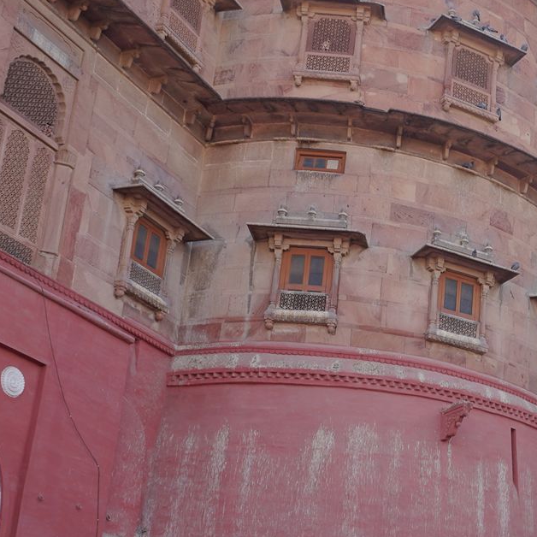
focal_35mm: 65
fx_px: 1141
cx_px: 660
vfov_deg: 26.1
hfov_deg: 23.9
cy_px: 412
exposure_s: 1/100
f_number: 8
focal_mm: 24
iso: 100
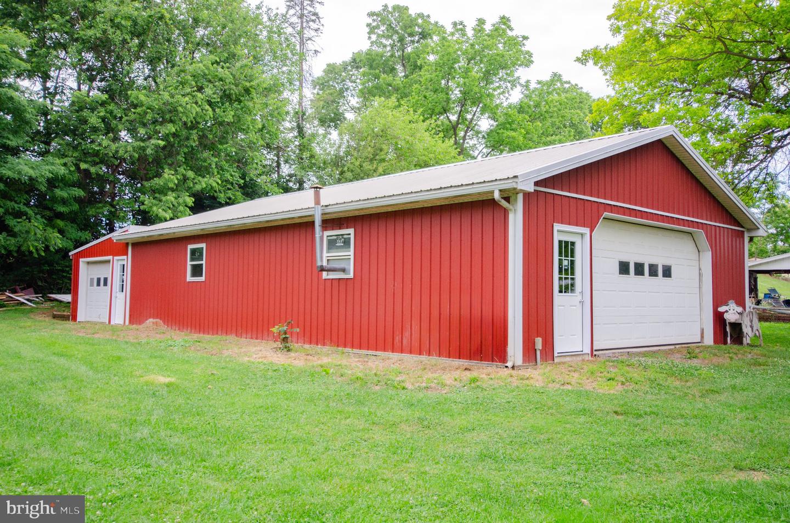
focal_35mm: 30
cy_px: 262
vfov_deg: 43.4
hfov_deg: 62.0
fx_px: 657
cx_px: 395
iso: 200
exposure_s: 1/250
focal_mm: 20
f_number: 5
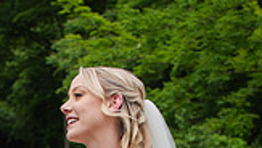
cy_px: 336
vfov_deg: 7.2
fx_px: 1119
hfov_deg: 13.2
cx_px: 23
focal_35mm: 161
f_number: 3.5
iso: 100
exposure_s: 1/500
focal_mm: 35
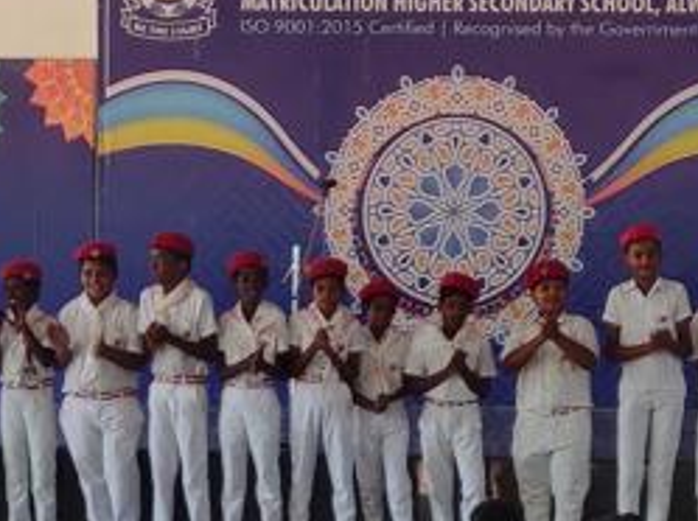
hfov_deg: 19.1
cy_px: 815
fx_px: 2074
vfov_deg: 13.4
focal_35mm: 103
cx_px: 325
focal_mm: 4.25
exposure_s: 1/50
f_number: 1.7
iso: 200
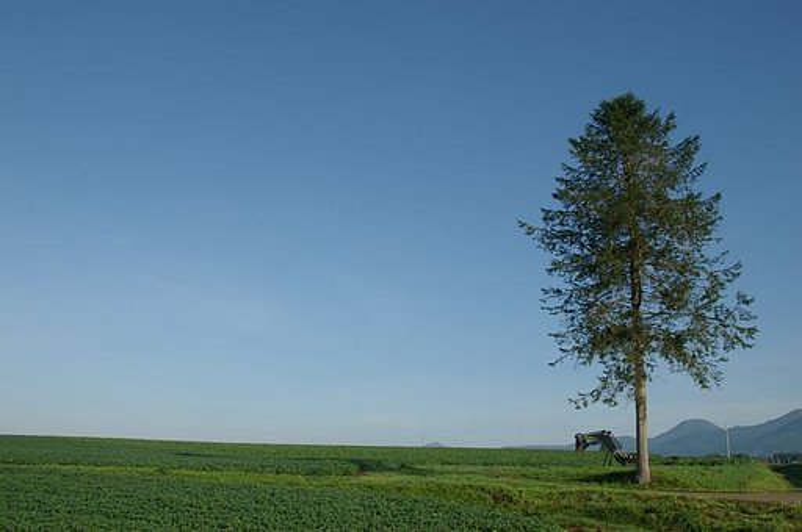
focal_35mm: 33
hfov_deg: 57.3
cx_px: 401
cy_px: 266
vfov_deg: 39.9
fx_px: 734
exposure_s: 1/250
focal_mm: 22
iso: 200
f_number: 10
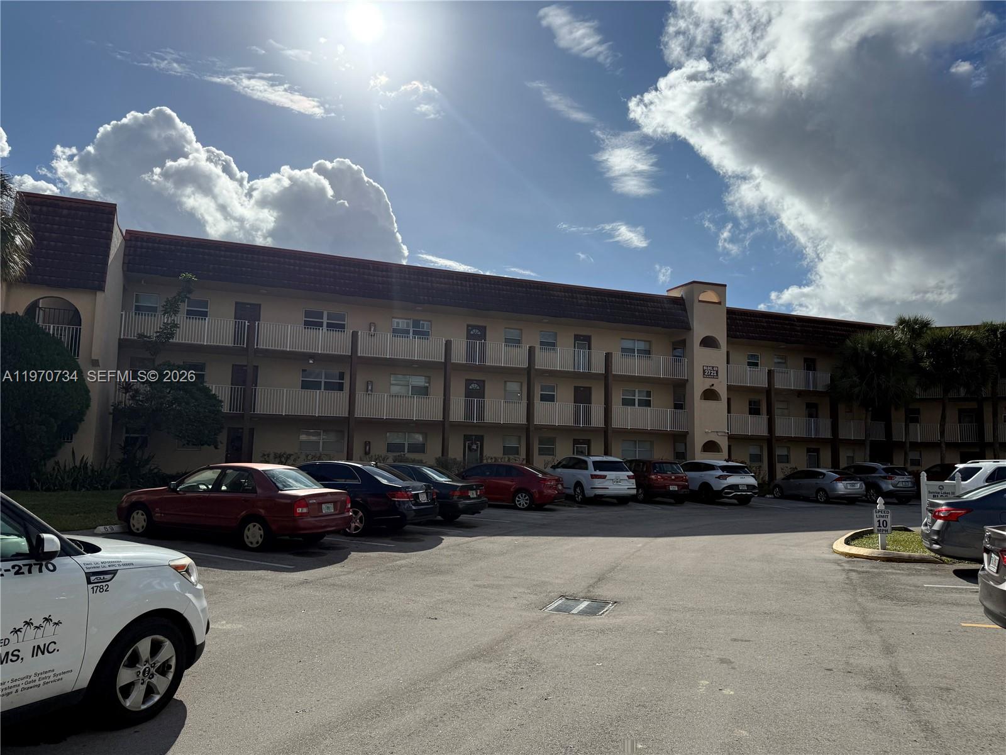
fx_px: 697
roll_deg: -0.9
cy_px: 378
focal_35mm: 24
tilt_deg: +6.8
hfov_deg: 71.6
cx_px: 503
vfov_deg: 56.8
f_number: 1.78
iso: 80
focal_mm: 6.76
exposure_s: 1/14286
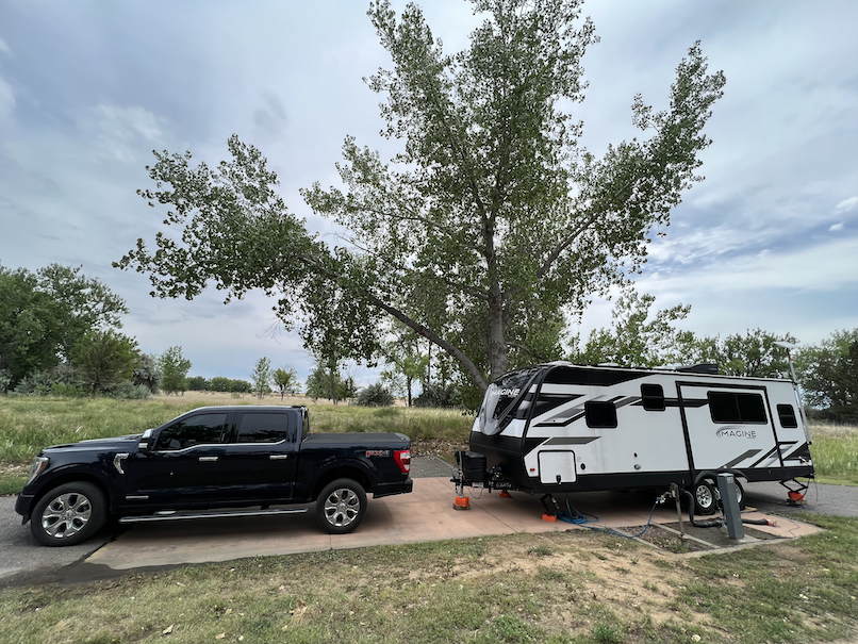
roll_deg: -1.7
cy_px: 322
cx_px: 429
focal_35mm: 13
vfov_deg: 89.9
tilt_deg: +14.4
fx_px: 322
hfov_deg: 106.2
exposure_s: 1/1468
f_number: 1.8
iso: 32
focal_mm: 1.57
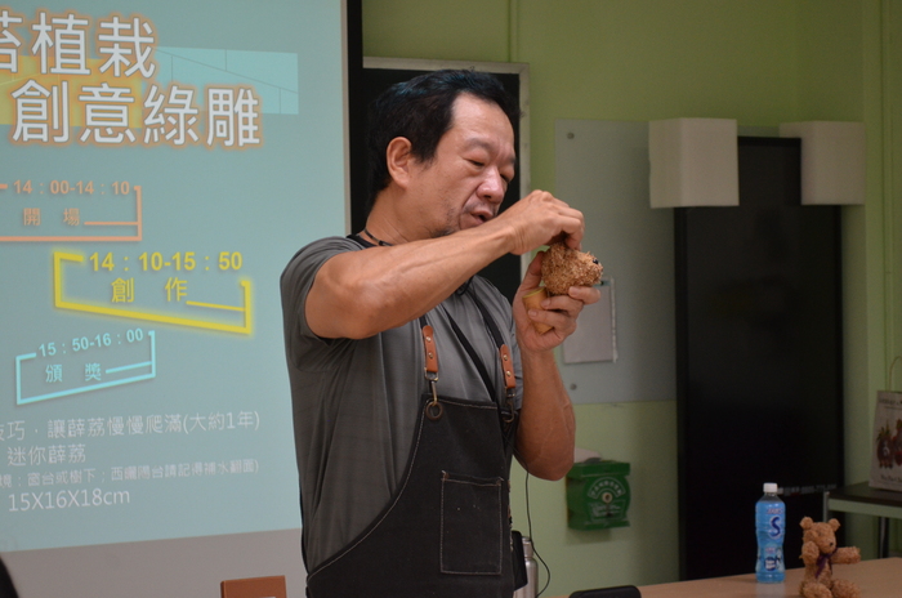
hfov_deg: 24.7
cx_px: 451
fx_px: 2063
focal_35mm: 82
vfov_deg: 16.5
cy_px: 299
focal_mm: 55
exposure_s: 1/125
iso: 1100
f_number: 5.6
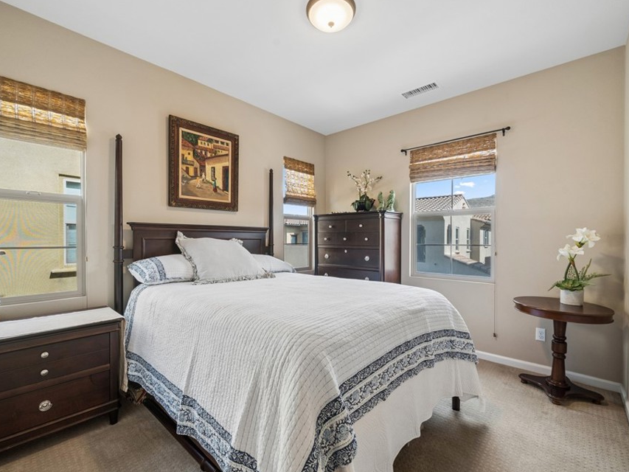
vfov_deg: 81.7
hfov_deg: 98.2
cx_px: 314
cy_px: 242
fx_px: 273
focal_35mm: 15
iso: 400
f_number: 8
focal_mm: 13
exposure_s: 1/40
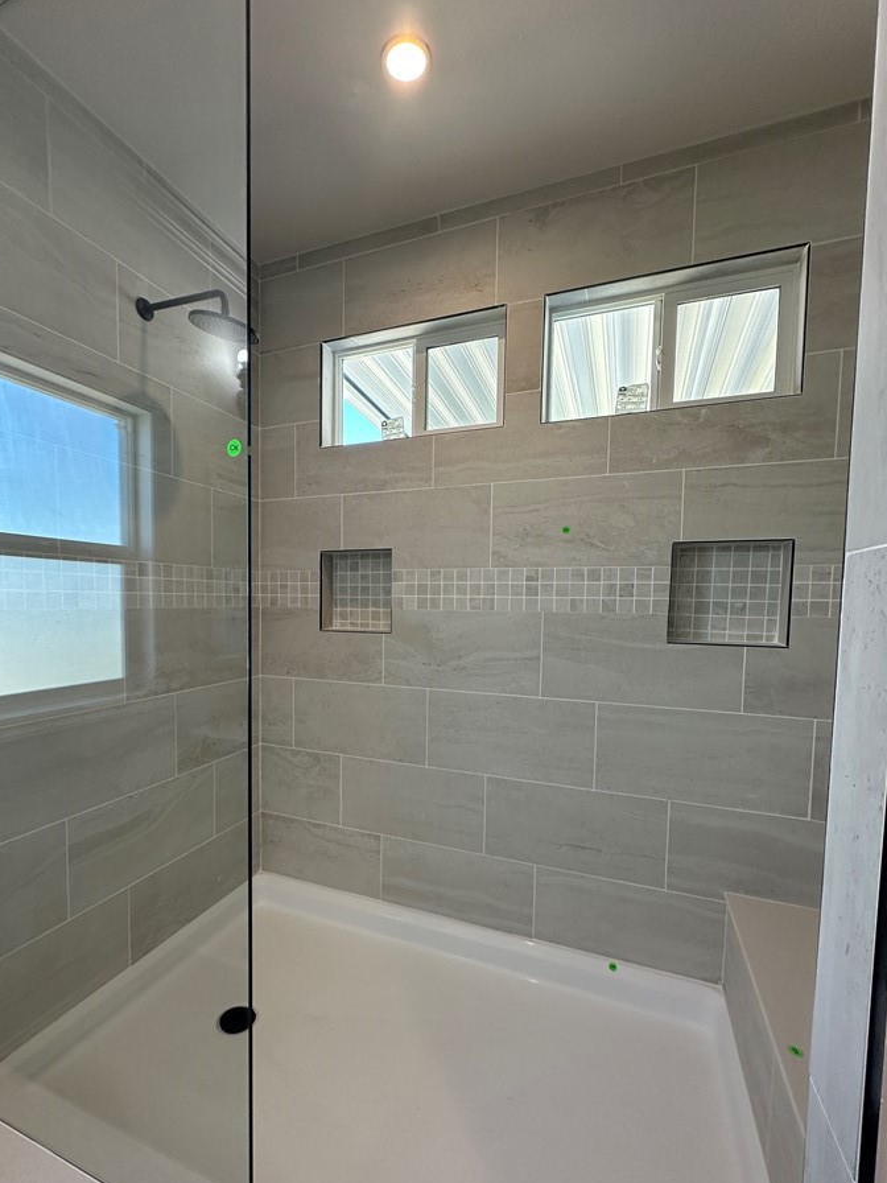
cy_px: 631
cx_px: 401
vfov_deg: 94.4
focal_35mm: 16
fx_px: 547
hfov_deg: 77.9
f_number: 2.2
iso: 100
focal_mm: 2.22
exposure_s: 1/120
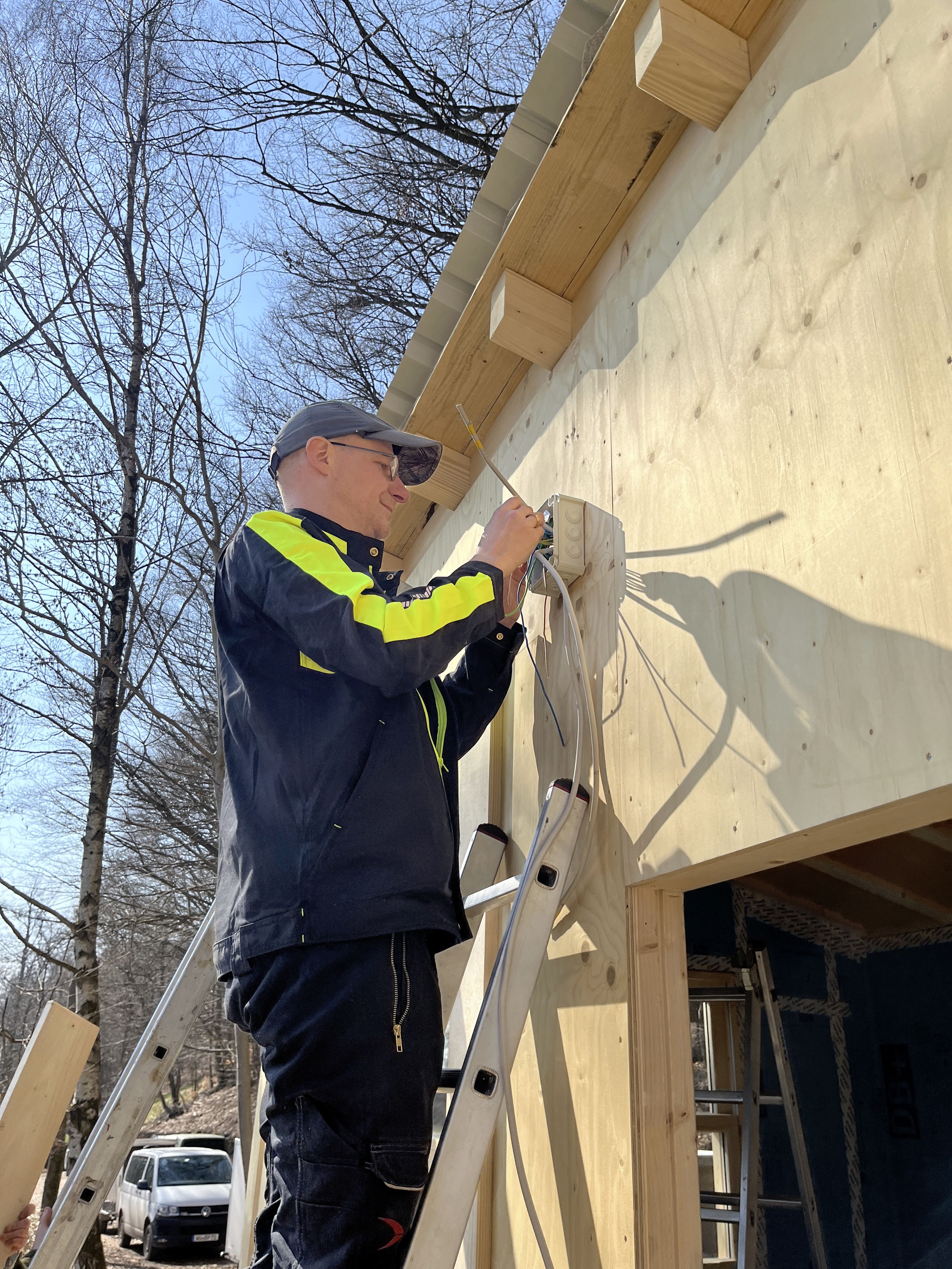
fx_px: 953
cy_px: 634
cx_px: 476
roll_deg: -1.0
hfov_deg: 53.1
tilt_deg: +25.7
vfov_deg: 67.3
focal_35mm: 26
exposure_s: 1/2825
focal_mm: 5.1
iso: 50
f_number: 1.6
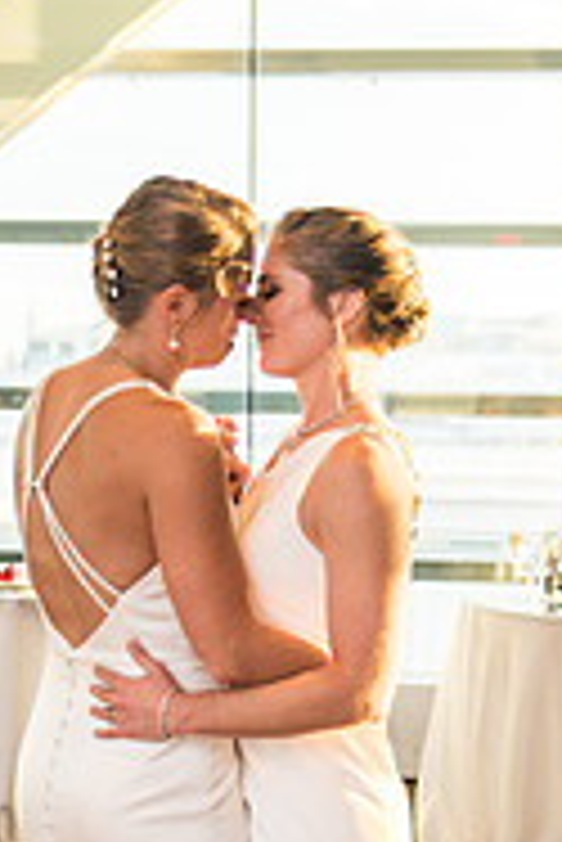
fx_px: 2477
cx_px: 369
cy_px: 743
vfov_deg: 19.0
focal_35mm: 106
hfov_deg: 12.9
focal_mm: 44
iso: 400
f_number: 2.8
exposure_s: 1/200
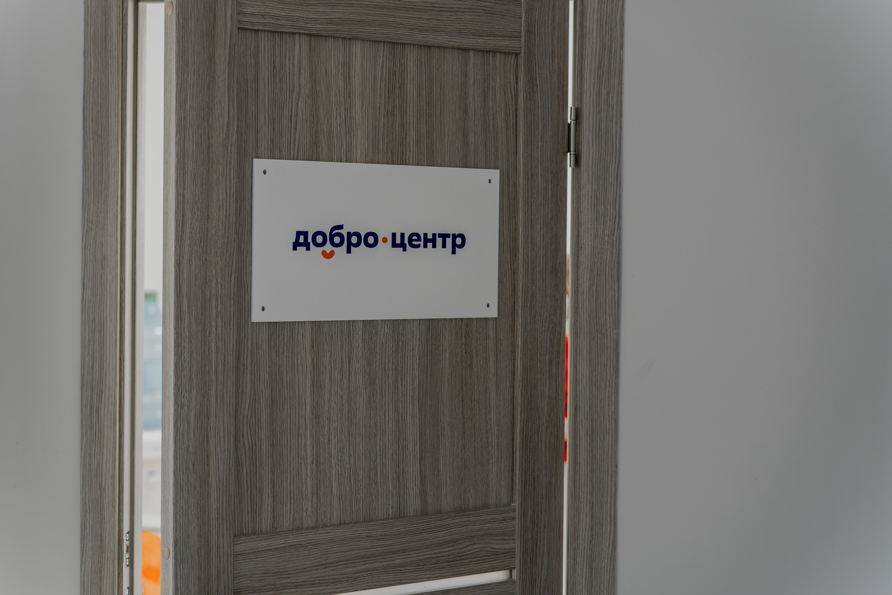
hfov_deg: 27.0
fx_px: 1858
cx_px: 446
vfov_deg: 18.2
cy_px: 298
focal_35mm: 75
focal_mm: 75
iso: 1000
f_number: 3.2
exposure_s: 1/160
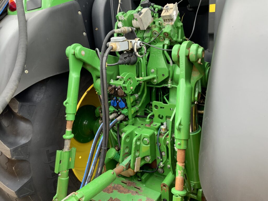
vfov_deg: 48.2
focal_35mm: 29
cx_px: 134
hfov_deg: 61.7
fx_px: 225
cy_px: 100
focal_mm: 3
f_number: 1.8
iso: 25
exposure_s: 1/122
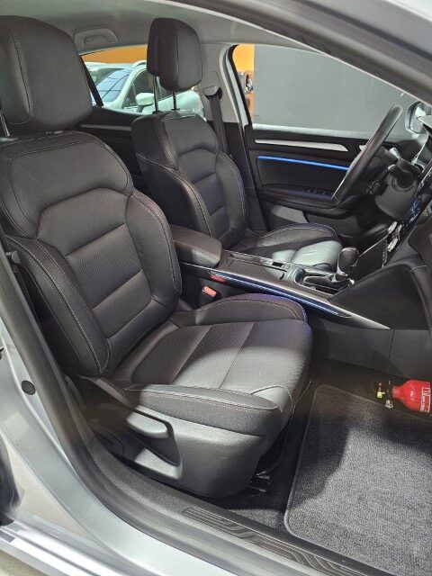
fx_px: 383
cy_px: 288
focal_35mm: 23
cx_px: 216
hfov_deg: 58.9
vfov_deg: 73.9
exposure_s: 1/33
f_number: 1.7
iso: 640
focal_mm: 6.3
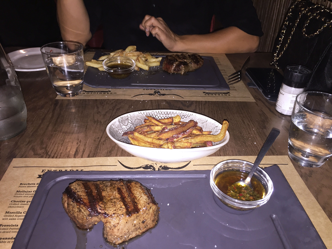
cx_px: 166
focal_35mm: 29
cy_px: 124
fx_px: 278
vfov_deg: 48.2
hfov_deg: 61.7
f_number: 2.2
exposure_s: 1/17
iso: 80
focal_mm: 4.15
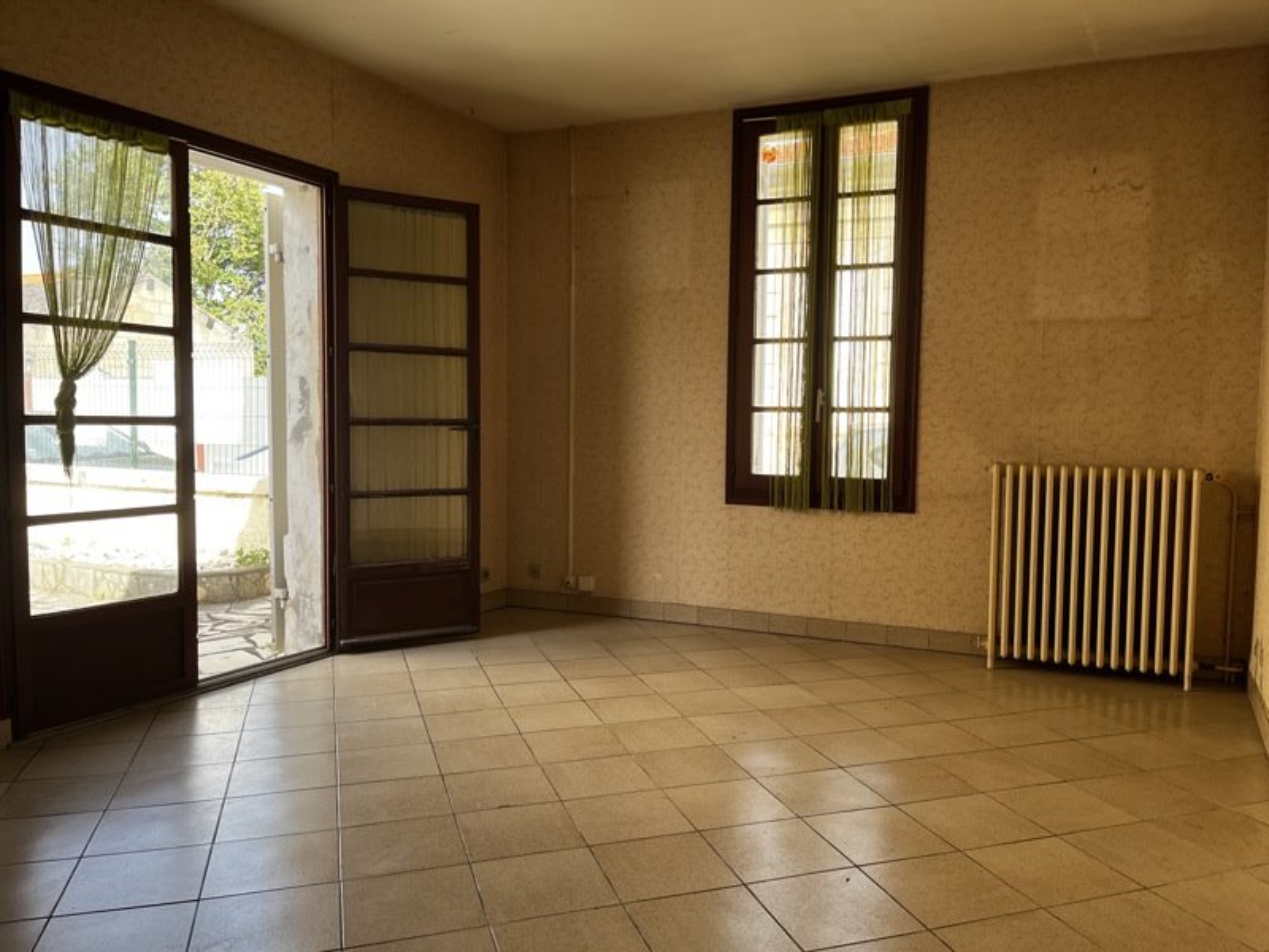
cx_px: 634
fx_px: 953
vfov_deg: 53.1
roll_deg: -0.7
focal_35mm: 26
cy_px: 476
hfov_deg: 67.3
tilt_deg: -3.7
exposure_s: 1/266
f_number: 1.6
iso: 40
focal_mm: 5.1
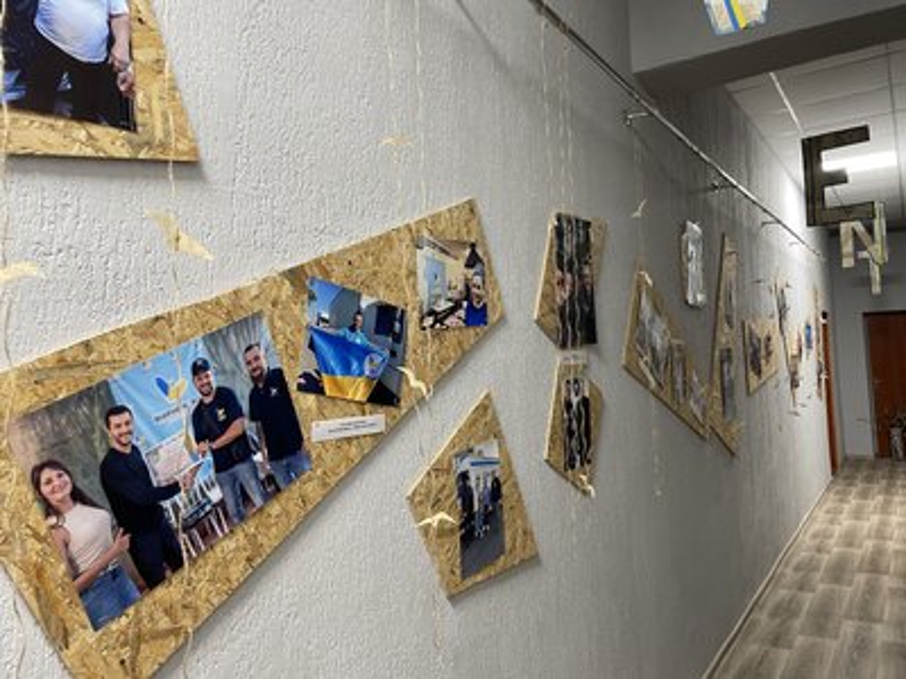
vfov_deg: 53.1
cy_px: 340
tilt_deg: +2.9
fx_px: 680
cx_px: 453
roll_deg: +2.9
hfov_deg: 67.3
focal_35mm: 26
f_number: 1.6
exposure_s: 1/50
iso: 200
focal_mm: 4.2
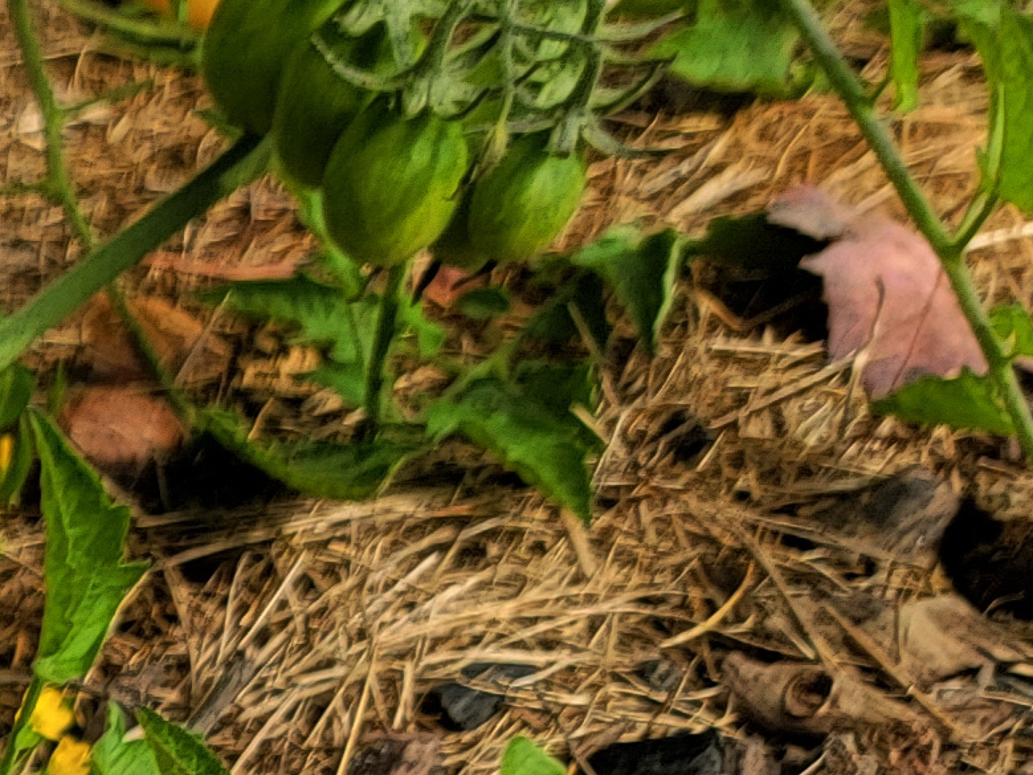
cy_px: 1669
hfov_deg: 12.9
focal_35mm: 123
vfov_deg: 10.8
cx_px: -1326
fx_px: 3671
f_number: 1.8
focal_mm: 6.7
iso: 16
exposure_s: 1/401
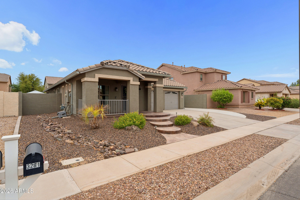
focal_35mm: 19
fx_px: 157
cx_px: 150
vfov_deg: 64.8
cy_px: 100
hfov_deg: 87.2
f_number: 9
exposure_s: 1/250
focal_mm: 18.9
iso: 100
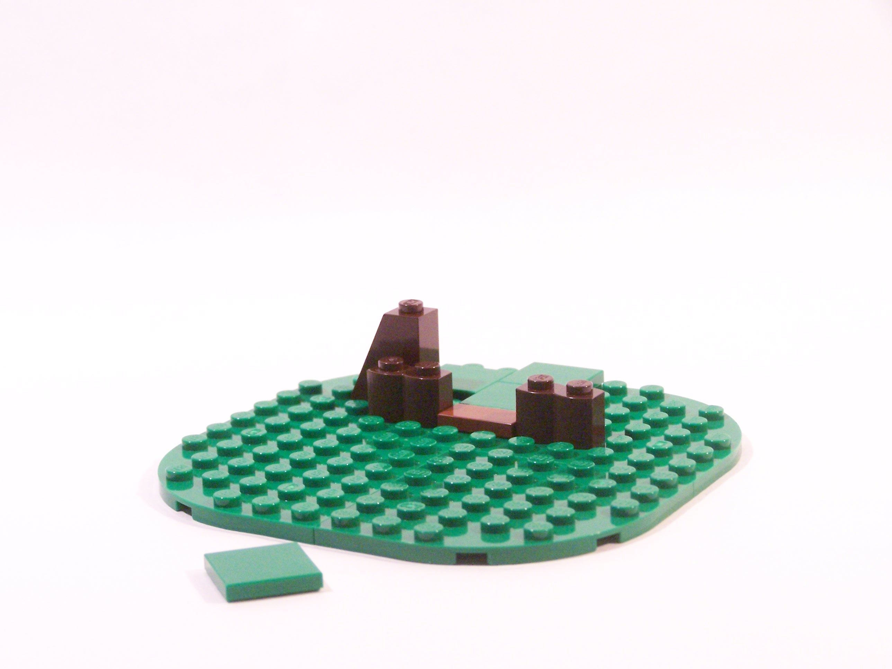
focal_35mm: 82
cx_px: 446
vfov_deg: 18.0
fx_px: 2113
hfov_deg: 23.8
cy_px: 334
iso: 400
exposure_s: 1/30
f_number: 3.6
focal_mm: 13.7
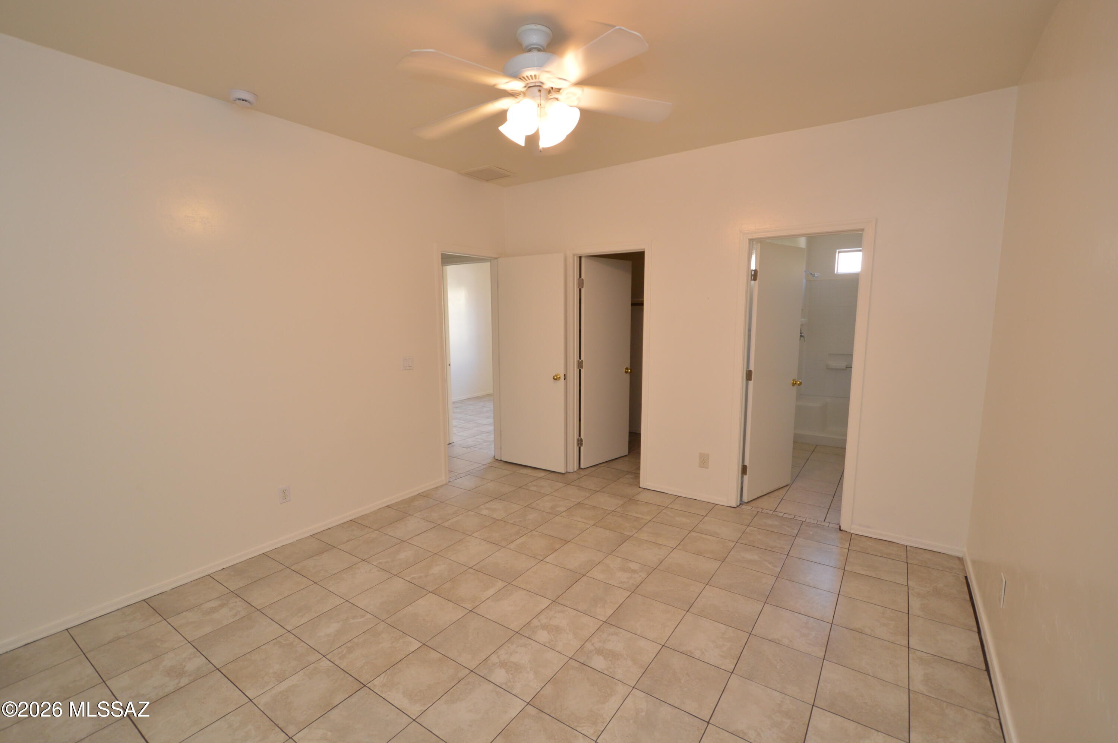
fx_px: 465
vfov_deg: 77.2
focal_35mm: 15
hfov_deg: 100.4
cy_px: 372
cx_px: 559
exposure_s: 1/60
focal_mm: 10
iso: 400
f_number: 4
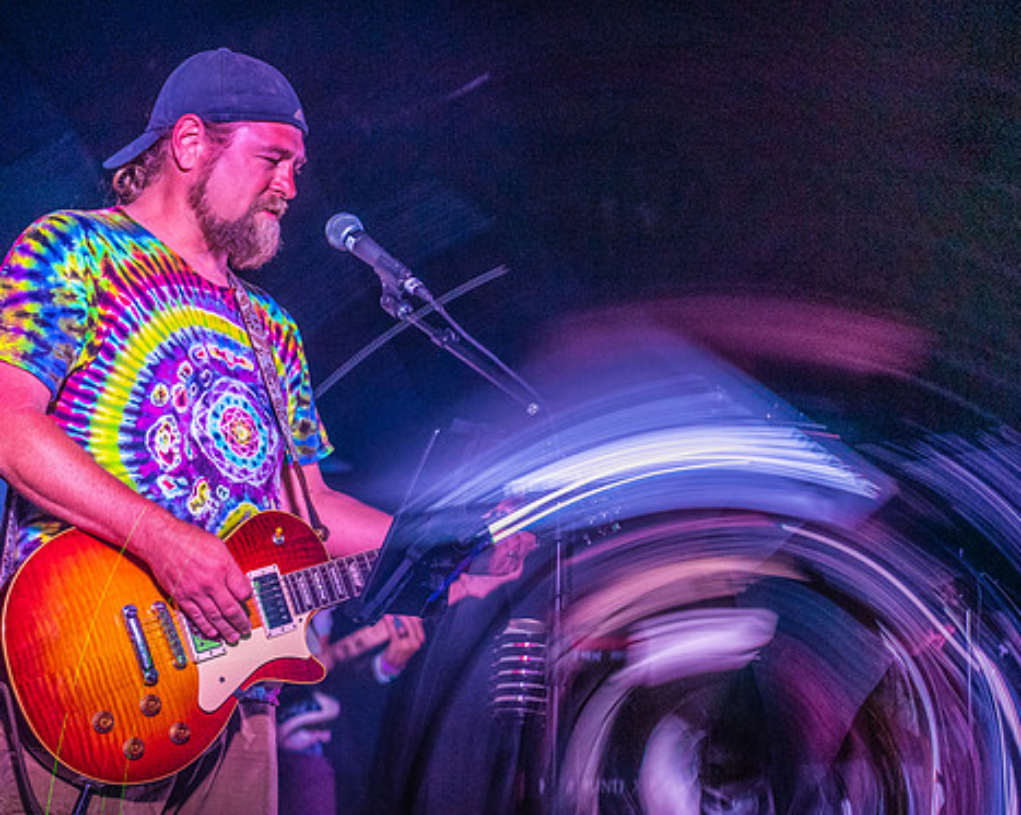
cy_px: 414
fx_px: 846
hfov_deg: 61.7
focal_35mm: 28
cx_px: 612
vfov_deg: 51.5
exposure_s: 1/10
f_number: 14
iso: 3200
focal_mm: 24
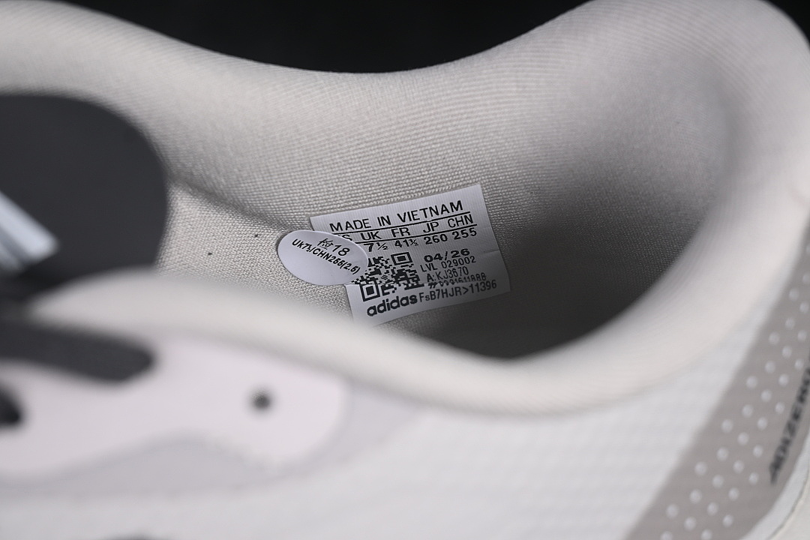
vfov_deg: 18.2
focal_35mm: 75
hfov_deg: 27.0
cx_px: 405
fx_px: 1687
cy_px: 270
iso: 160
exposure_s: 1/80
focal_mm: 50
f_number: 7.1
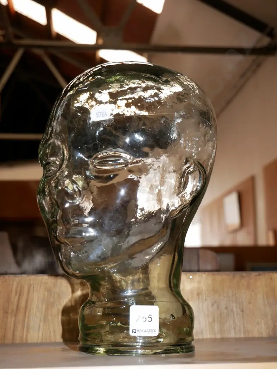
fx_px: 533
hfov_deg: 29.1
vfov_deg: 38.2
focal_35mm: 50
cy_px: 184
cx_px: 138
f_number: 4.5
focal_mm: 25
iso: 400
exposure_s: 1/60
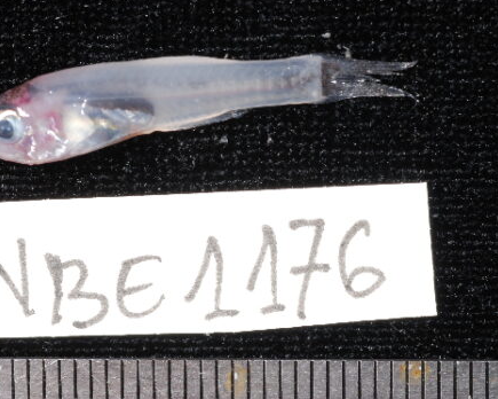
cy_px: 180
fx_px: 1710
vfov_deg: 13.3
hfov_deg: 16.6
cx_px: 210
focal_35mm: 116
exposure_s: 1/80
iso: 200
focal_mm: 60
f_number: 25
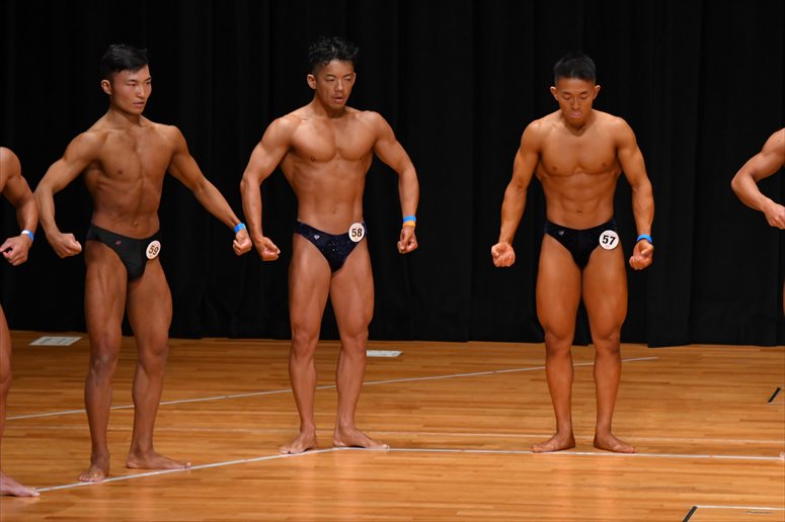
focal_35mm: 270
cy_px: 261
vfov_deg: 5.1
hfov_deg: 7.6
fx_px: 5885
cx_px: 392
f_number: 5.6
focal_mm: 180
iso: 3200
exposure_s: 1/400
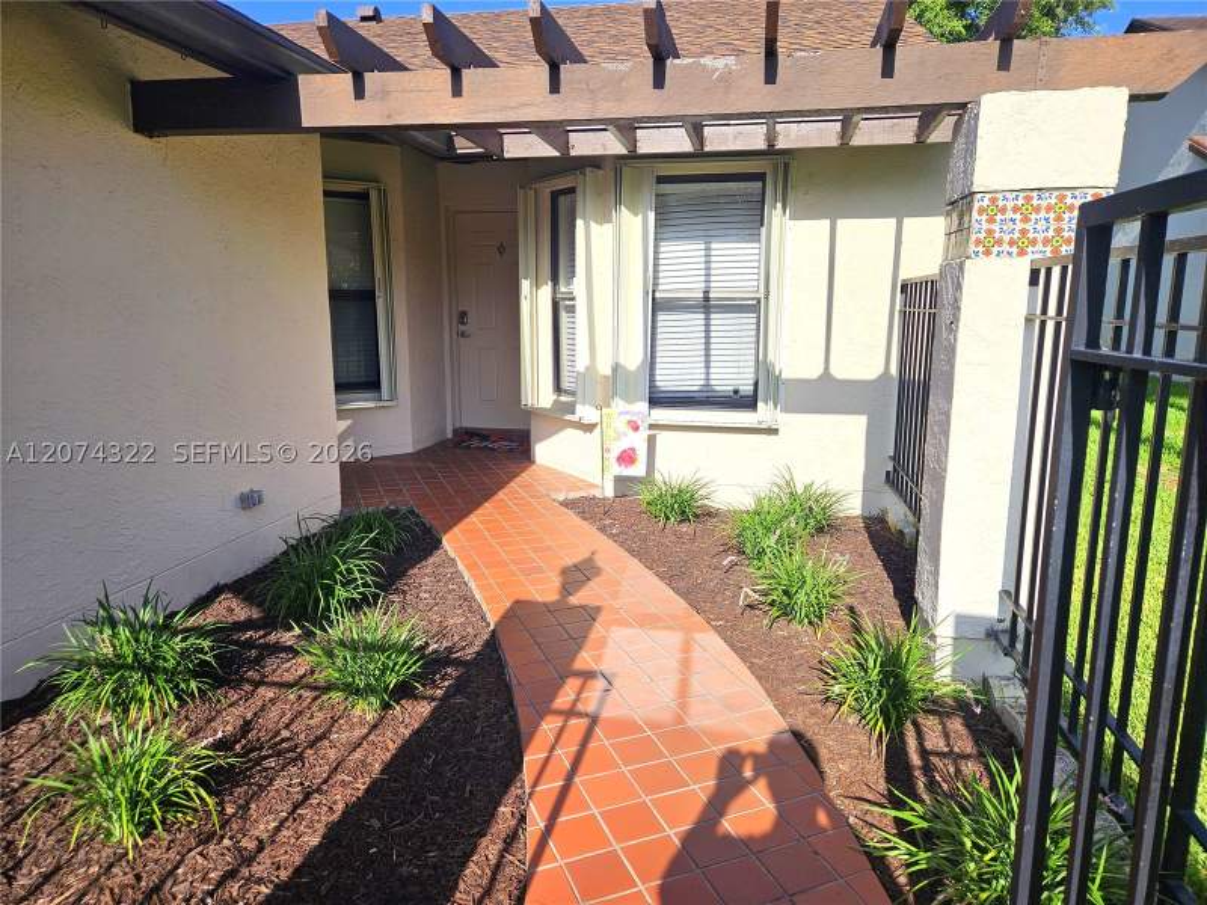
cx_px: 604
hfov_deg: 73.9
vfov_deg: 58.9
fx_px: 802
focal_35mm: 23
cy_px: 452
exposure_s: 1/1690
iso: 25
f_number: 1.8
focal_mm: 5.4
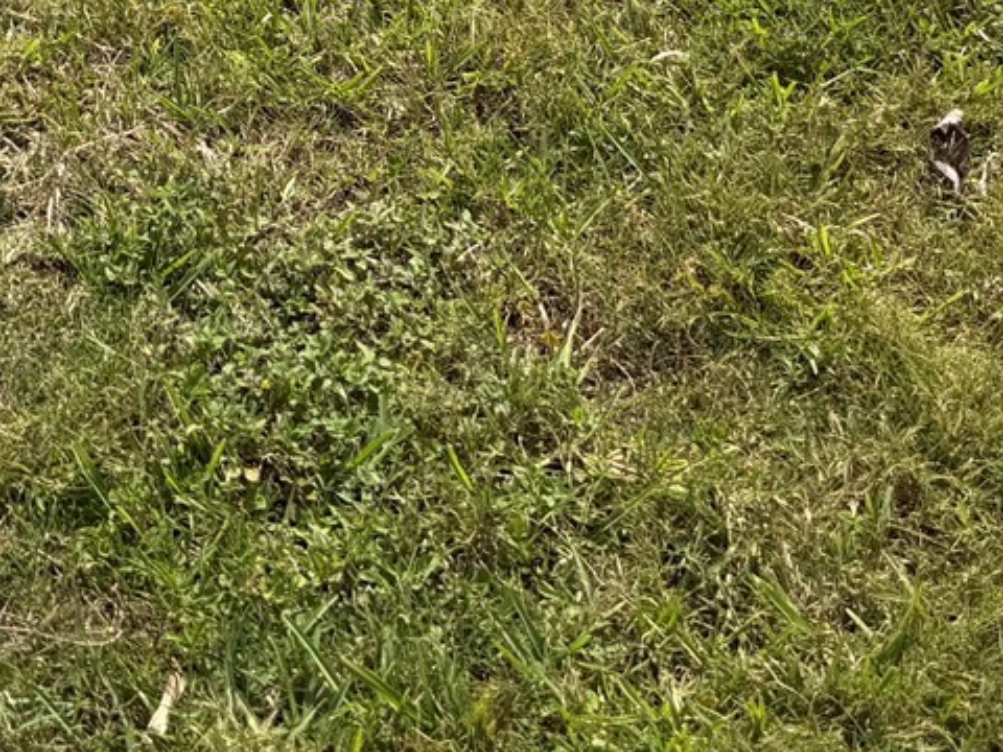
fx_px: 2318
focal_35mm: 80
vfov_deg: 16.2
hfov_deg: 24.0
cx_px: 186
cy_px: -493
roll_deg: +1.5
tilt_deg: -19.6
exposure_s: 1/4975
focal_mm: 6.76
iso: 80
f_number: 1.78
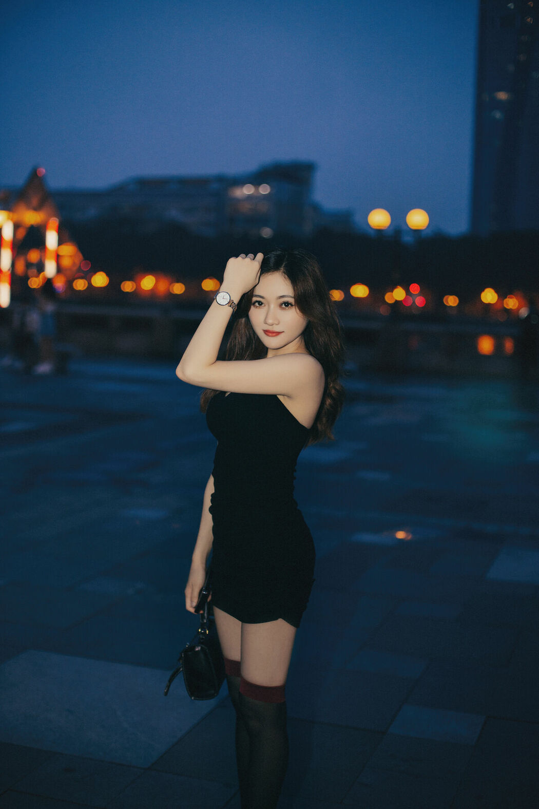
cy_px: 404
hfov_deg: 27.0
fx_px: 1123
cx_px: 270
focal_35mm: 50
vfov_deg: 39.6
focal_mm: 50
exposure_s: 1/100
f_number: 2
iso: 250
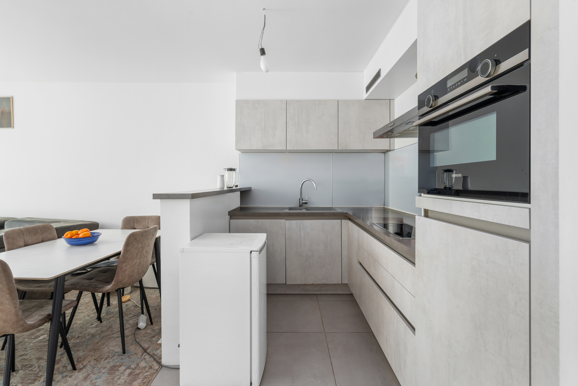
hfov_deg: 96.7
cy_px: 193
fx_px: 257
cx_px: 289
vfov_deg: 73.8
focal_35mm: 16
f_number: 11
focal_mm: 16
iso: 250
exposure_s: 1/20
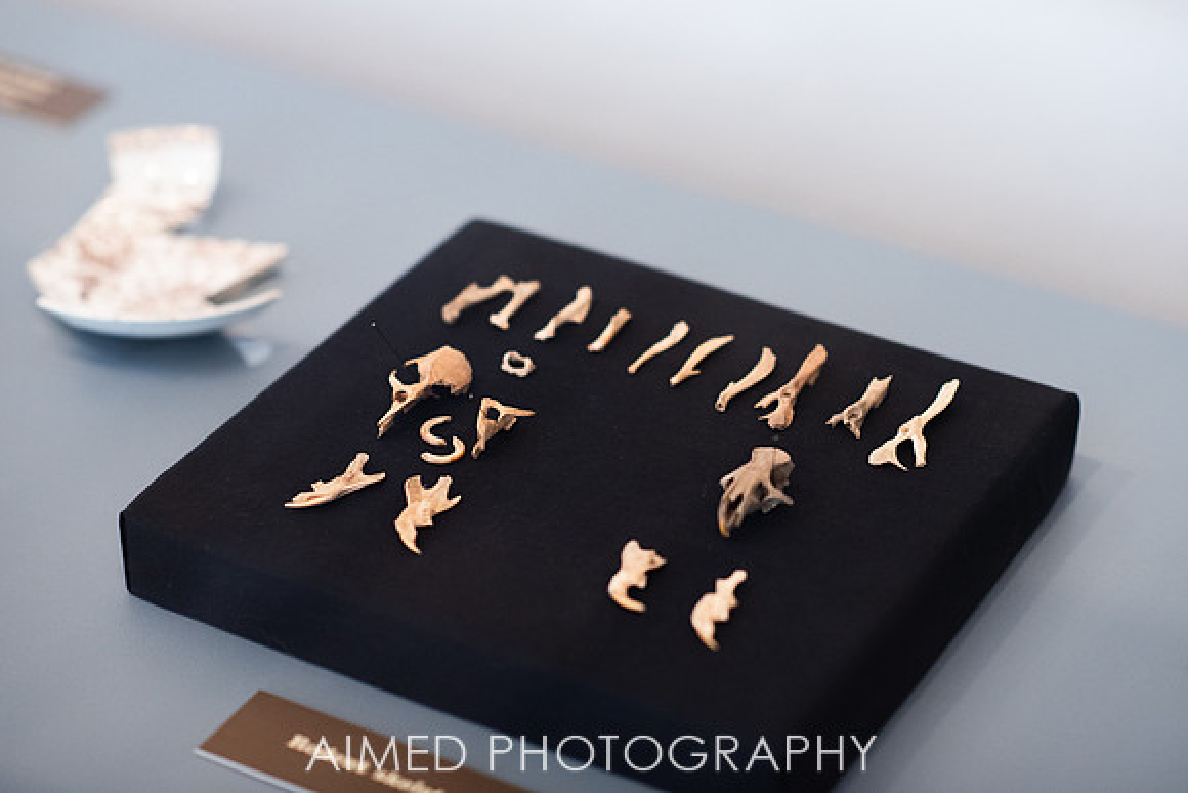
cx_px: 594
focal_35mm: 100
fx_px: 3284
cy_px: 329
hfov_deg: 20.5
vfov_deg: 13.8
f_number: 2.2
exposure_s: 1/200
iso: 1600
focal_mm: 85
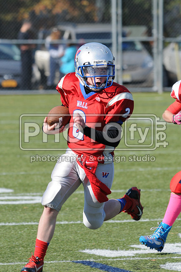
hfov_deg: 3.0
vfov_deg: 4.6
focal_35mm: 450
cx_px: 90
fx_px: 3404
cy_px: 136
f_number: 7.1
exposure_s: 1/500
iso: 200
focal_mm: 300
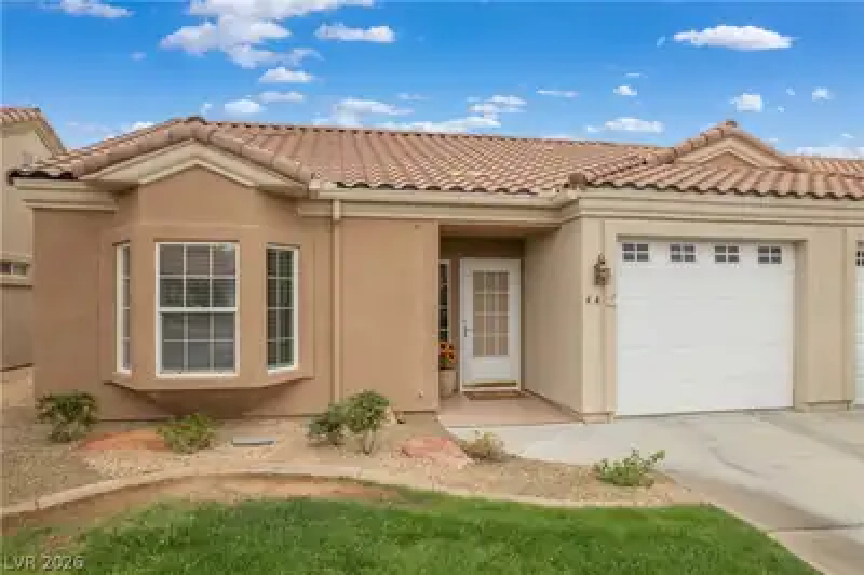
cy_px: 288
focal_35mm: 22
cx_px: 432
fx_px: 528
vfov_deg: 57.1
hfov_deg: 78.6
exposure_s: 1/50
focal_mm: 8.38
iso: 100
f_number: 2.8
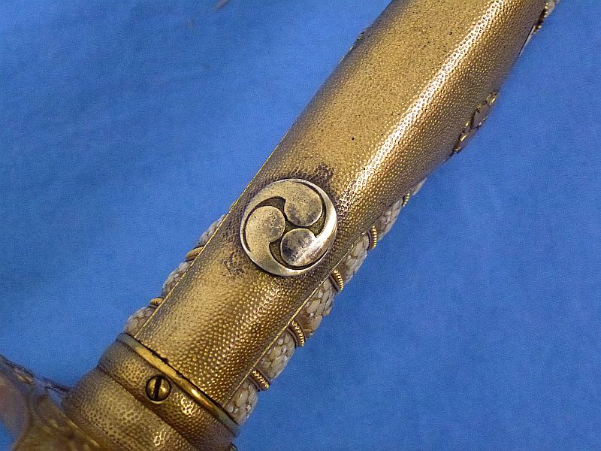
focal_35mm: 57
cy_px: 226
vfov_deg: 25.7
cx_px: 300
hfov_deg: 33.8
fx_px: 990
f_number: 4.4
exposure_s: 1/200
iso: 800
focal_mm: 10.1
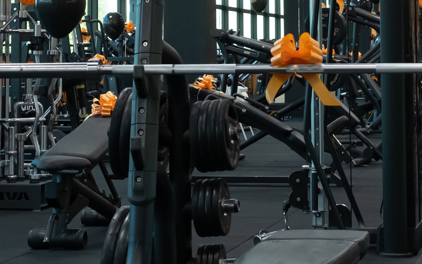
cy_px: 67
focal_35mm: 70
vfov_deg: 18.5
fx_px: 805
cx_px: 255
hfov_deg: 29.3
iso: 2500
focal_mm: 18
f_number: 4
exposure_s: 1/100
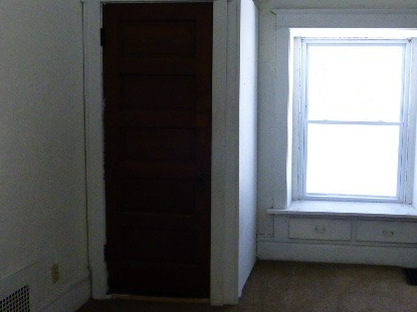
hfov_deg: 49.3
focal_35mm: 37
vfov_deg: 38.6
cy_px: 158
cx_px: 276
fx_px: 446
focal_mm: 4.3
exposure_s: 1/250
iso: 640
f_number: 3.3
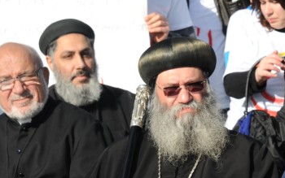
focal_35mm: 213
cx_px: 204
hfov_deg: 9.8
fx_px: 1655
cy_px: 115
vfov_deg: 6.2
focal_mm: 122
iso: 200
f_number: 11
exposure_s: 1/160
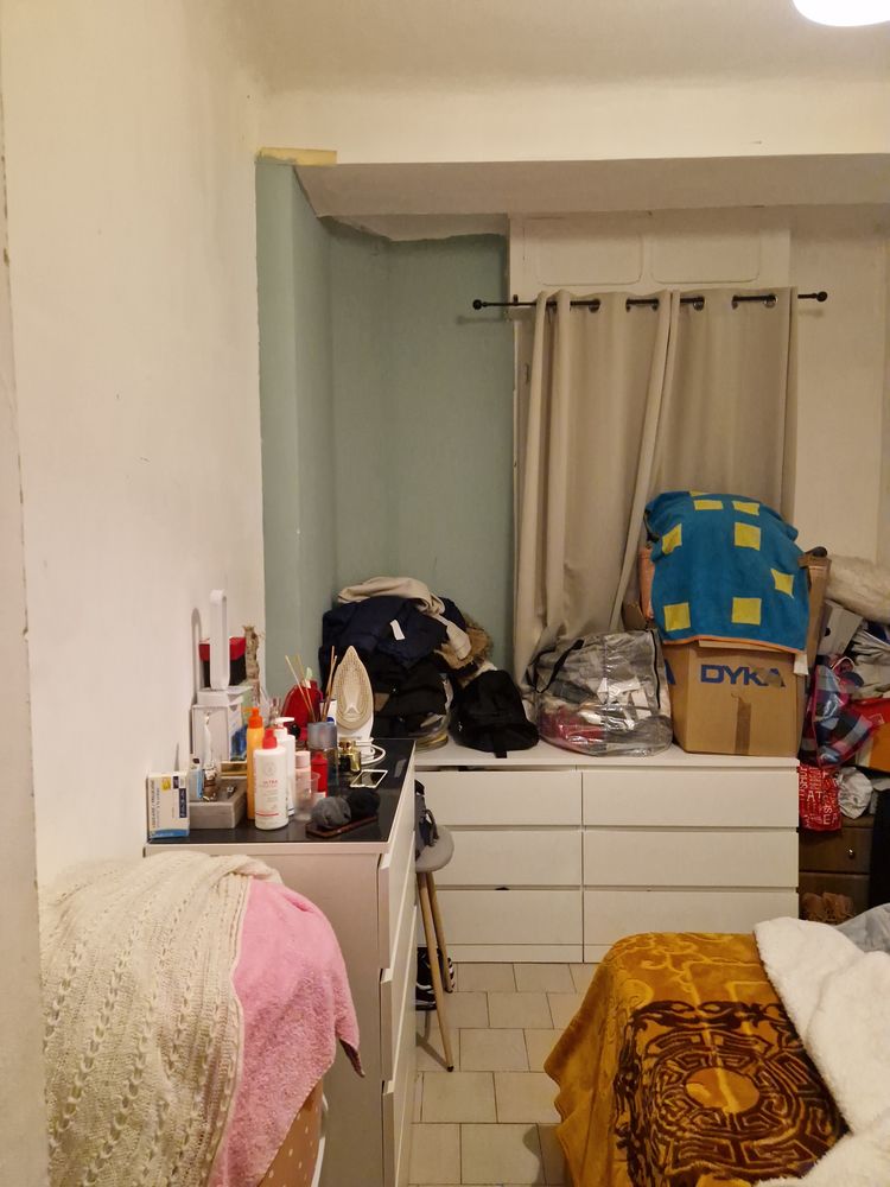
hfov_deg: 58.9
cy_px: 594
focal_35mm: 23
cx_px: 445
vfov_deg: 73.9
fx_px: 788
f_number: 1.8
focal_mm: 5.4
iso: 640
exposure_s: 1/40
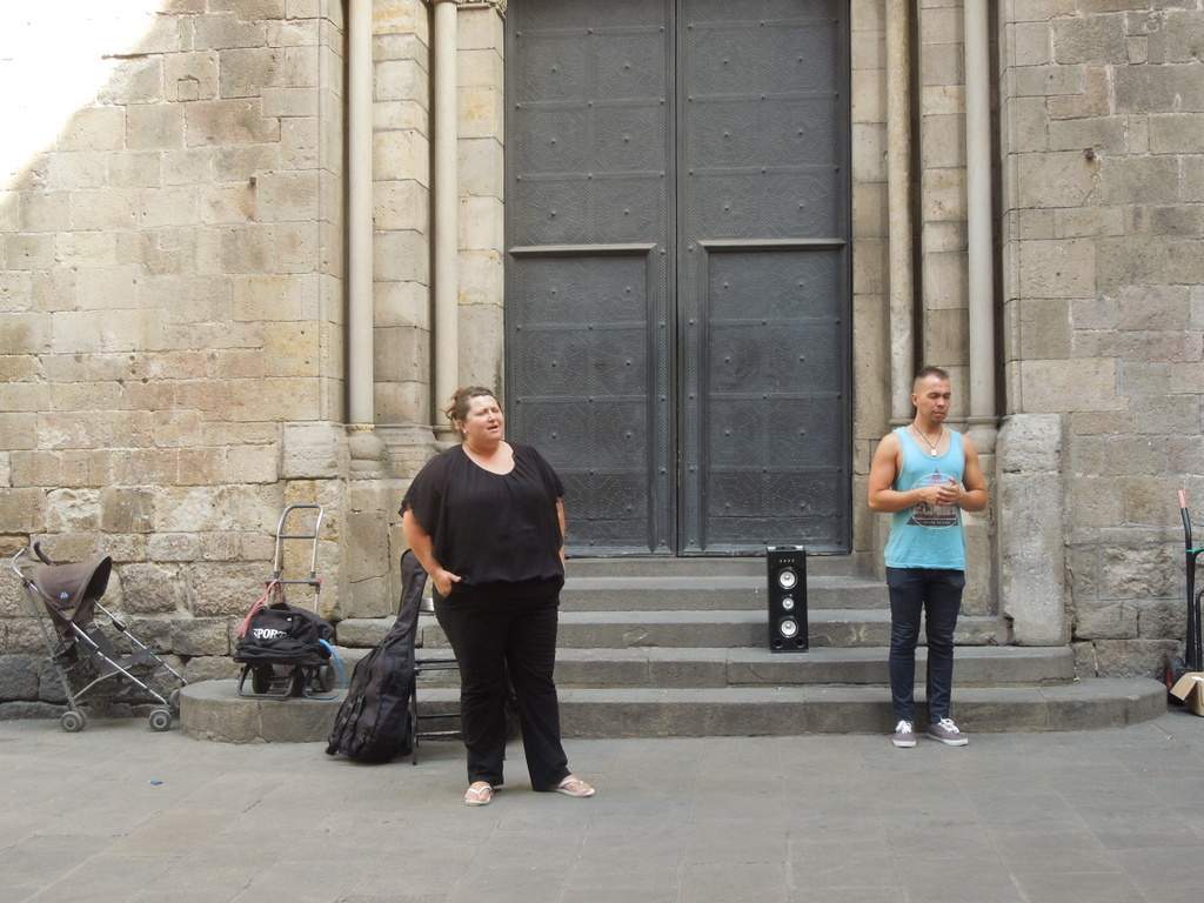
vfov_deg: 33.6
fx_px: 1496
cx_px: 602
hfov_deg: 43.9
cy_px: 452
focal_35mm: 43
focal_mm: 7.8
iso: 140
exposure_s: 1/50
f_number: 3.9
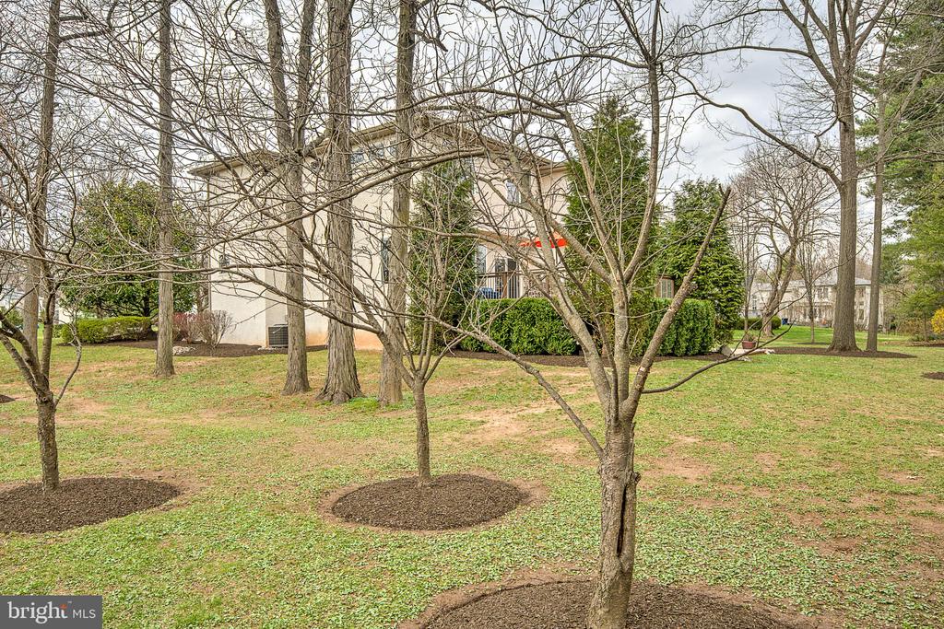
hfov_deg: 73.7
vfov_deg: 53.1
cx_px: 472
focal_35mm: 24
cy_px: 314
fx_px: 629
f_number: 8
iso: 100
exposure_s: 1/50
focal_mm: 24
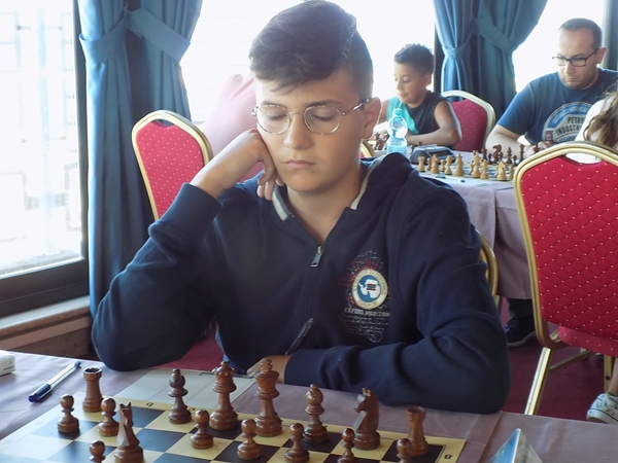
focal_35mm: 52
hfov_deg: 36.8
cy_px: 232
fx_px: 928
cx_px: 309
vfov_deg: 28.0
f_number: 3.9
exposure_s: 1/30
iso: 180
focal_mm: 9.3
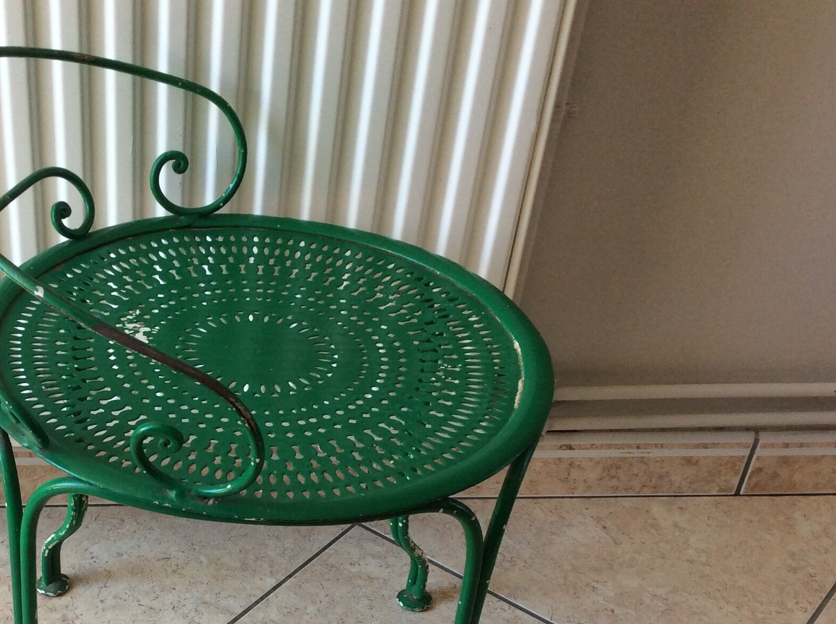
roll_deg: +0.9
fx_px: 1278
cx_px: 183
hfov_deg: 35.2
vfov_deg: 26.9
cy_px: 512
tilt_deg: -39.0
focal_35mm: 53
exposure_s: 1/50
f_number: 2.4
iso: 40
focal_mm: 3.3
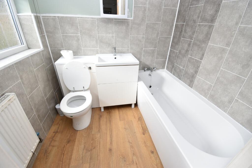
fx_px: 105
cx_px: 126
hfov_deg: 100.4
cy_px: 84
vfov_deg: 77.3
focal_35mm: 15
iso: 400
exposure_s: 1/100
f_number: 5.6
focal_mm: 10
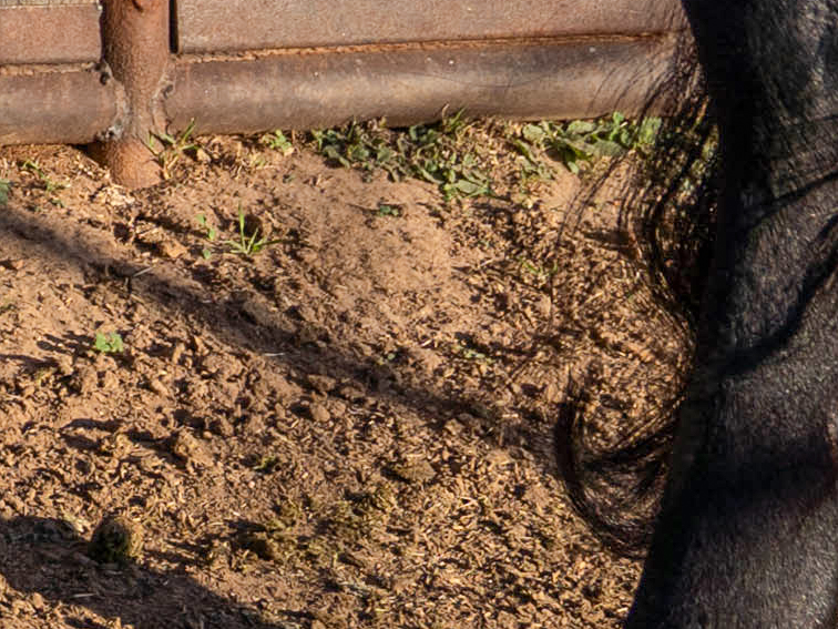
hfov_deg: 8.2
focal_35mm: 217
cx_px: -1378
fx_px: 5253
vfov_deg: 6.5
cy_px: -885
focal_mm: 29
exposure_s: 1/800
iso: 100
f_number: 3.5
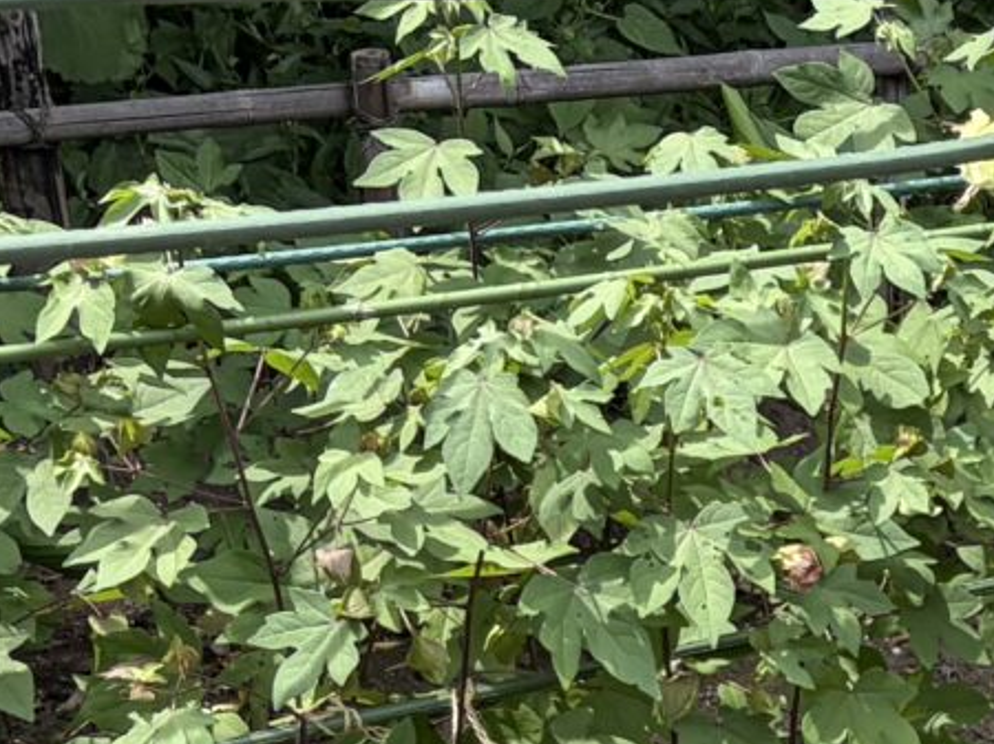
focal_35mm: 148
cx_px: 1440
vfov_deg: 9.7
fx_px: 4248
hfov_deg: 12.7
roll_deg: -1.0
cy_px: 1097
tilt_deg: -23.7
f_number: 1.6
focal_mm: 5.96
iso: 50
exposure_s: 1/1263
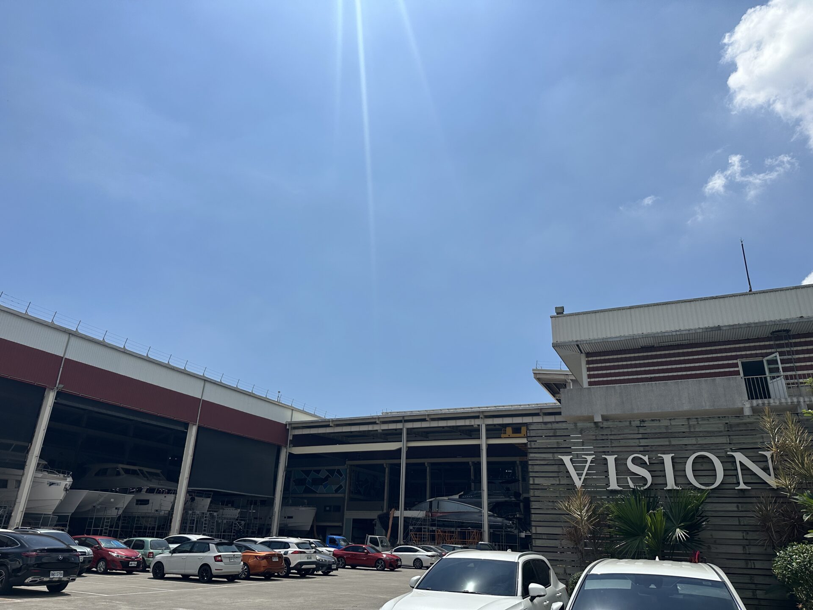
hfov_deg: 71.6
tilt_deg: +23.3
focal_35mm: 24
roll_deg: -1.8
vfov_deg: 56.8
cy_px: 305
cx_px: 406
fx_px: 564
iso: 80
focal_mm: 6.86
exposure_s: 1/13699
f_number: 1.78
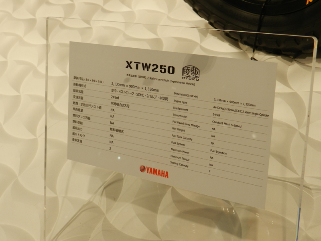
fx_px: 556
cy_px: 120
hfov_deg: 32.2
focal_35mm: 60
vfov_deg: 24.4
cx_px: 160
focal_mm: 10.7
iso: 160
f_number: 4.6
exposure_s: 1/160
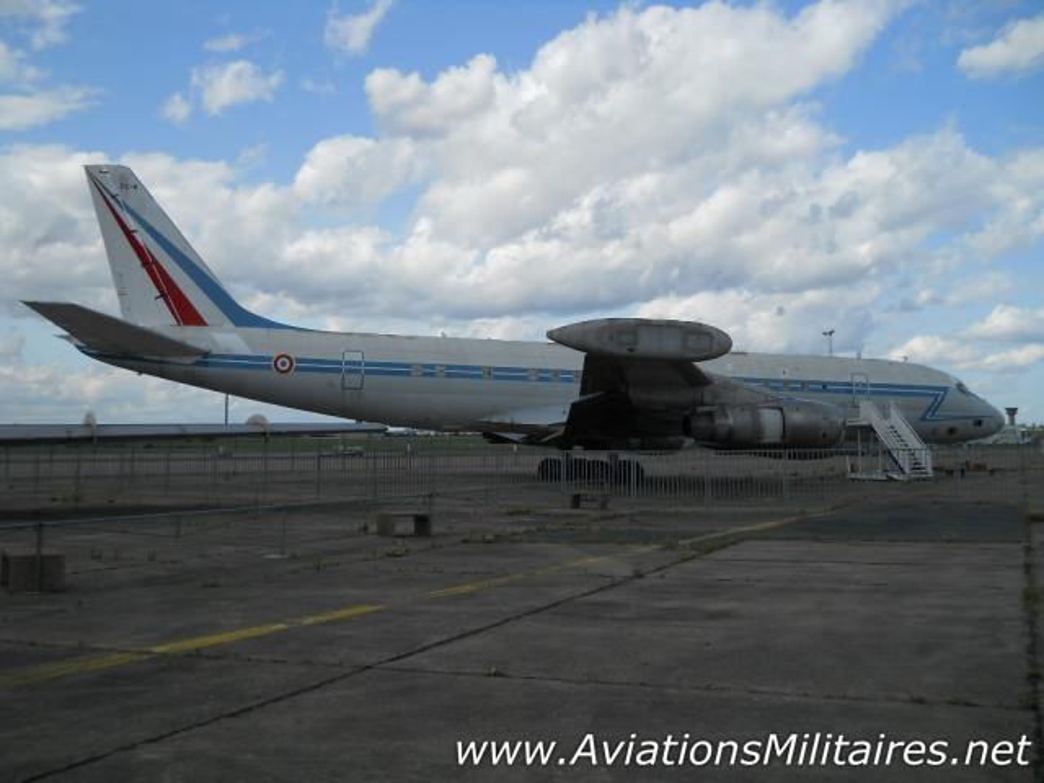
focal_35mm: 41
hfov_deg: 45.8
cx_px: 522
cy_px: 392
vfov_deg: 35.1
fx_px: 1237
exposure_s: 1/400
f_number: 5.5
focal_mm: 6.72
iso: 80
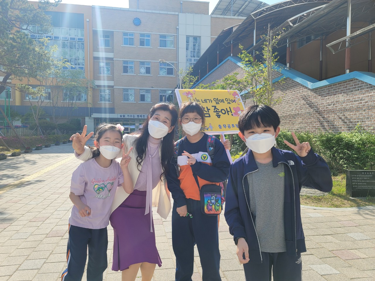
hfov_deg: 69.4
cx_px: 188
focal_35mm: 25
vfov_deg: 54.9
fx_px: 271
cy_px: 140
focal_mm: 7
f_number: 1.8
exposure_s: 1/625
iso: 20
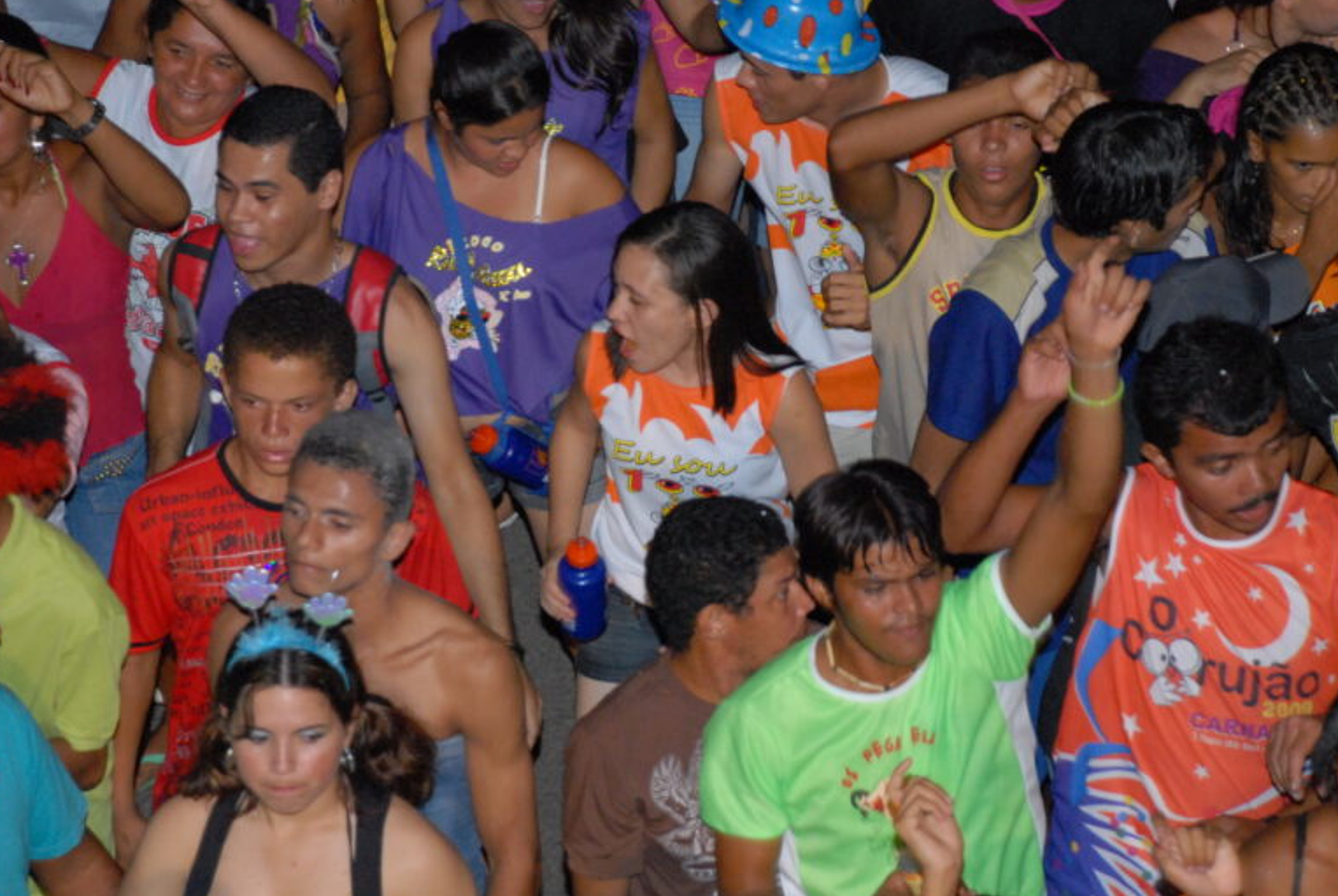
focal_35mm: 161
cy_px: 422
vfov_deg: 8.6
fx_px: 5992
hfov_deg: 12.7
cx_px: 654
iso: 1000
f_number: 5.6
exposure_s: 1/60
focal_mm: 80
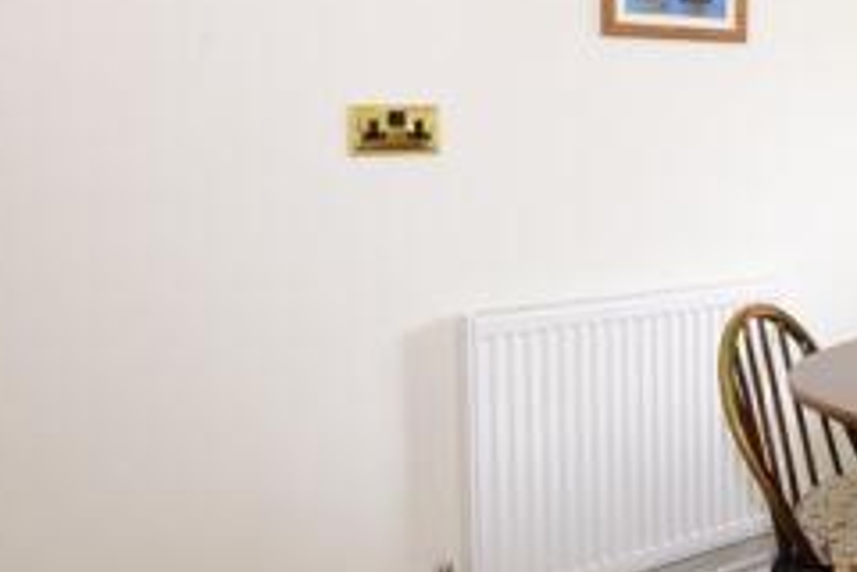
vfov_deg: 31.9
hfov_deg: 36.4
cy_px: 127
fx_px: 976
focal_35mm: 41
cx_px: 1032
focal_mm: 10
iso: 400
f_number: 11
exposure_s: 1/1.6
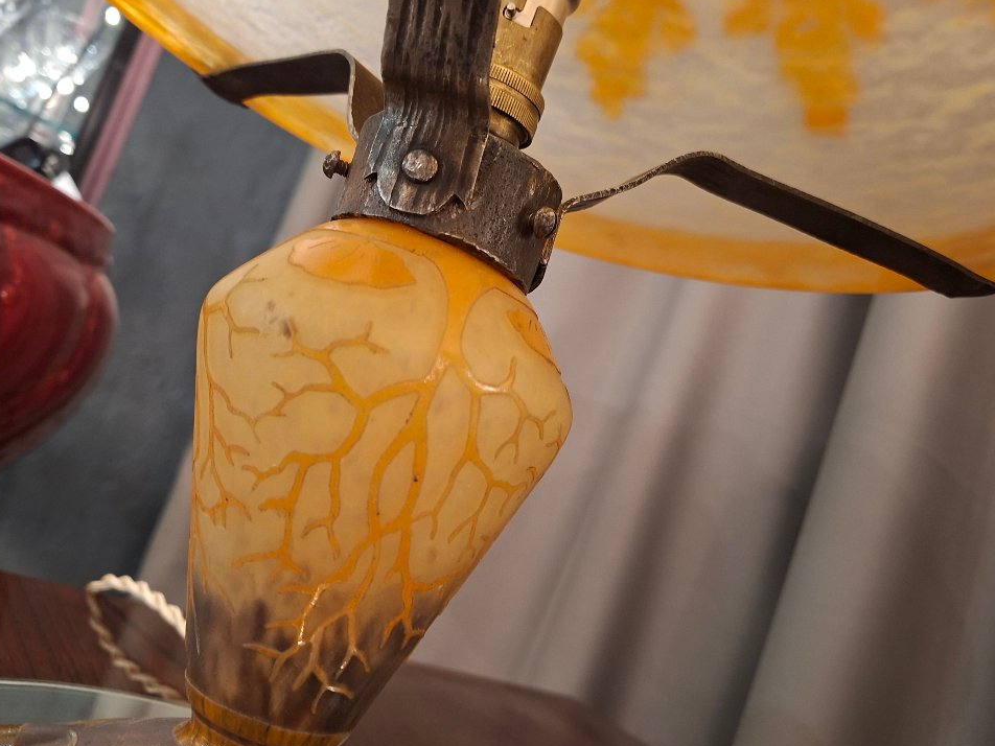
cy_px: 351
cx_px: 452
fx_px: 834
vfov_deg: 48.2
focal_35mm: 29
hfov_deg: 61.5
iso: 320
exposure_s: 1/33
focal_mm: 5.54
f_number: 1.8
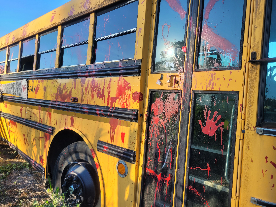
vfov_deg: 53.1
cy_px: 104
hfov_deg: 67.3
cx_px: 138
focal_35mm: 26
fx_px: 207
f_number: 1.8
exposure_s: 1/542
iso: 40
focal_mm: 5.4
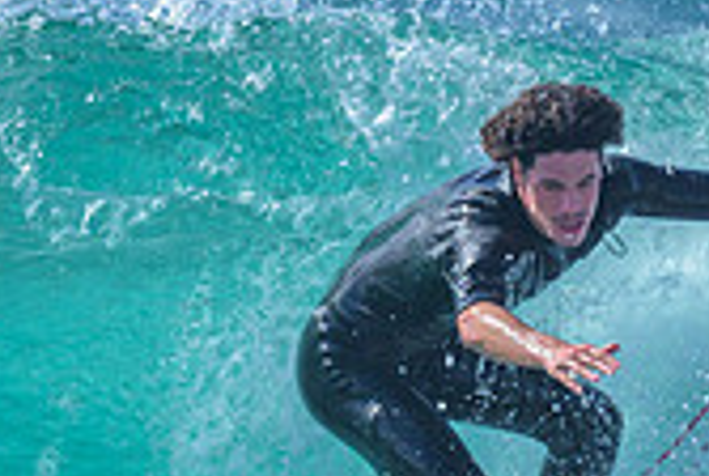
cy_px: 522
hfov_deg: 0.5
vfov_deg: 0.4
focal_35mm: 3813
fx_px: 75228
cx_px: 211
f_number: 6.3
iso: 280
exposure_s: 1/2000
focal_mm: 800
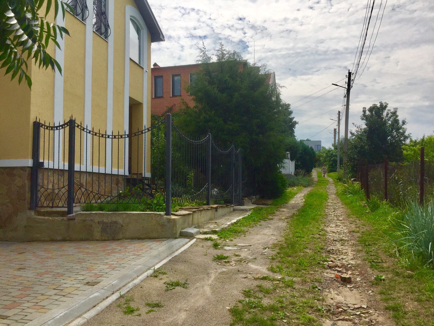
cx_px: 217
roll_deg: -0.7
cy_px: 163
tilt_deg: +4.7
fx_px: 364
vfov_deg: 48.2
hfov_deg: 61.7
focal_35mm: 29
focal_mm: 4.15
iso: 32
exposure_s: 1/4405
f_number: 2.2
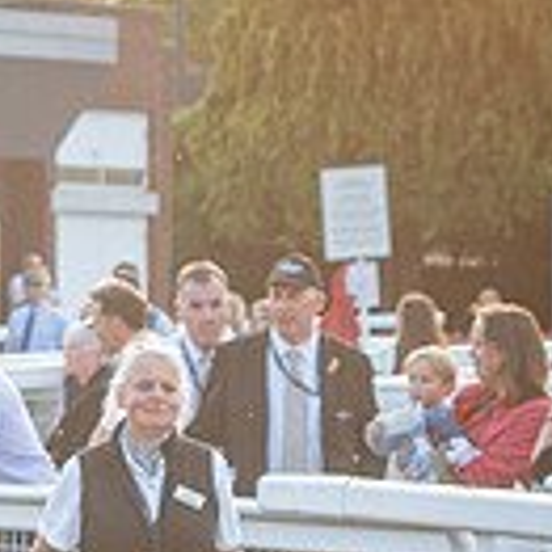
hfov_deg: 6.5
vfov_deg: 6.5
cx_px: -254
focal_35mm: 268
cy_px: 402
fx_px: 4835
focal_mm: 50
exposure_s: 1/1250
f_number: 3.5
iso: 640
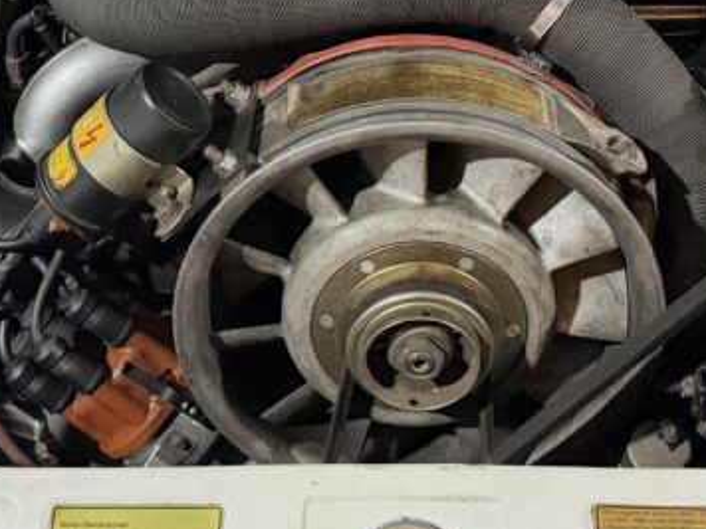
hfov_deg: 28.2
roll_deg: -0.9
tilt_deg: -31.6
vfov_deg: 20.9
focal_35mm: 69
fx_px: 1407
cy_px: 52
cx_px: 383
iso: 640
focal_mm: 6.76
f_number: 1.78
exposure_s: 1/33
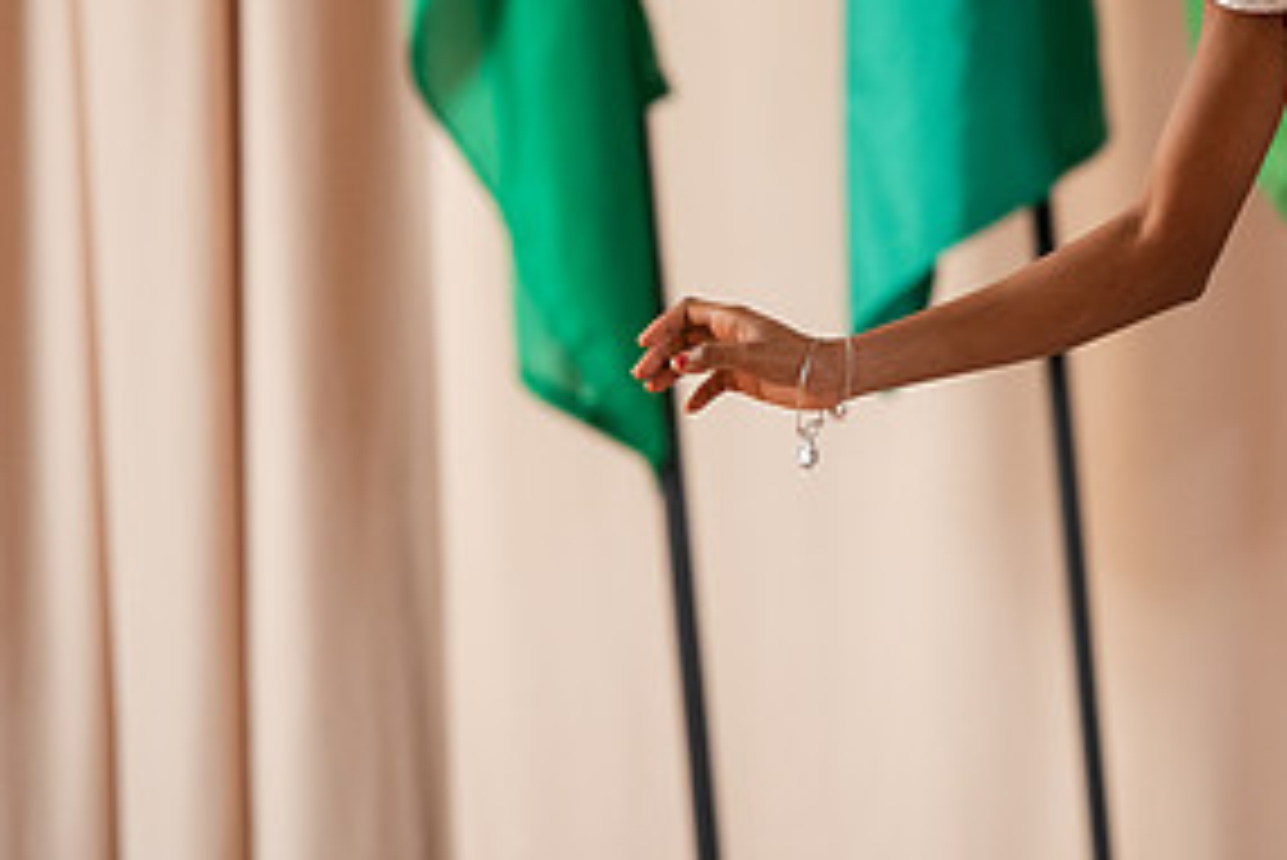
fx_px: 12339
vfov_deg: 4.0
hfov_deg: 6.0
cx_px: 1197
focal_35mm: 345
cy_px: 38
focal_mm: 170
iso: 2000
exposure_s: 1/200
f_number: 2.8
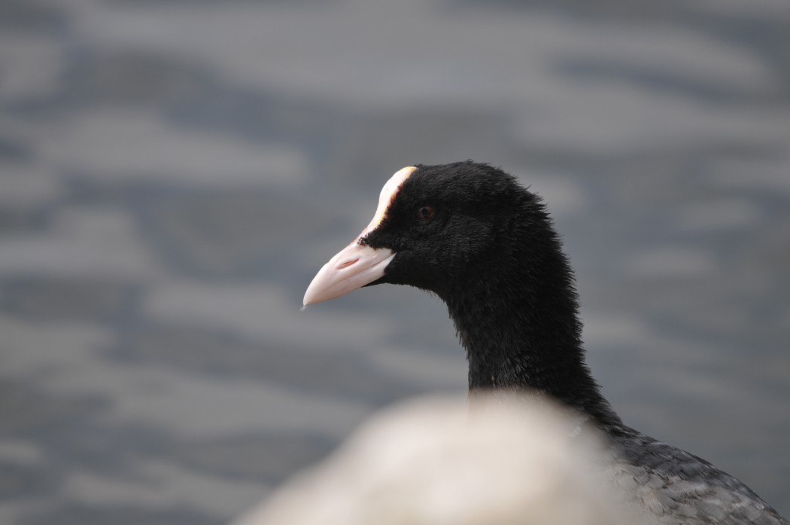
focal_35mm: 750
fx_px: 16435
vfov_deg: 1.8
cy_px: 262
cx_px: 395
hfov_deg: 2.8
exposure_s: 1/640
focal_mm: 500
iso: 200
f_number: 6.3
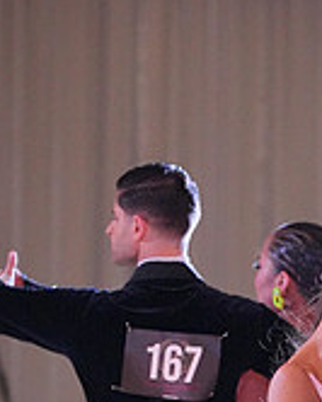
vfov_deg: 2.9
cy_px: 596
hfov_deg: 2.4
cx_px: 389
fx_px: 7807
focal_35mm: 656
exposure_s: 1/500
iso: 6400
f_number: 3.5
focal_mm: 200
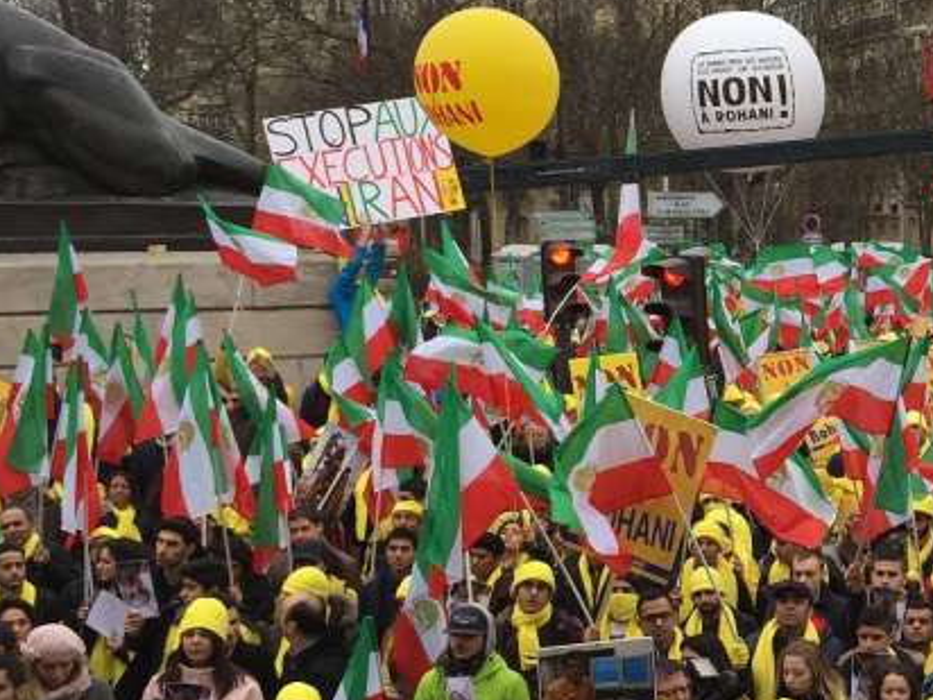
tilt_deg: -8.5
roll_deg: -1.0
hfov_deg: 24.6
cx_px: 1103
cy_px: 492
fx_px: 1941
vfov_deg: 20.3
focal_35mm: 72
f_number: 2.2
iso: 32
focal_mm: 4.15
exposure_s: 1/520
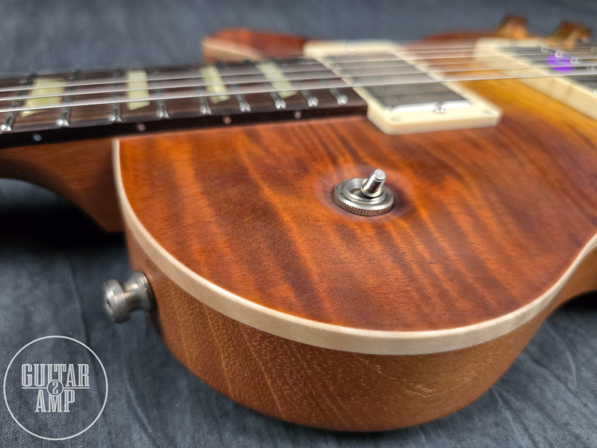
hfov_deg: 73.9
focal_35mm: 23
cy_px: 224
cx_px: 298
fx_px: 397
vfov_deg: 58.9
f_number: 1.7
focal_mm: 6.3
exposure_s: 1/100
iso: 800
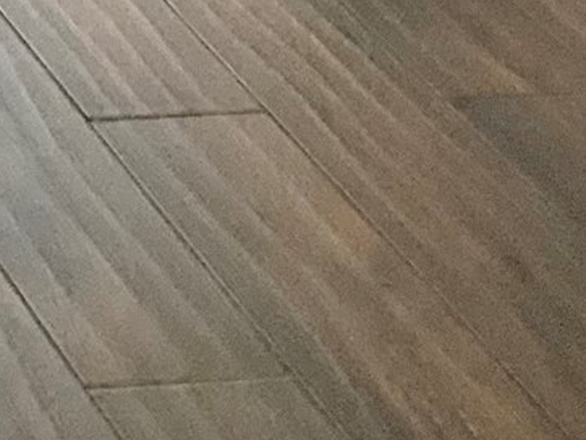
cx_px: -1007
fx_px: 2778
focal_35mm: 164
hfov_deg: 9.9
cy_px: -768
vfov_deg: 8.1
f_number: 1.8
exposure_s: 1/60
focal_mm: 3
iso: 200
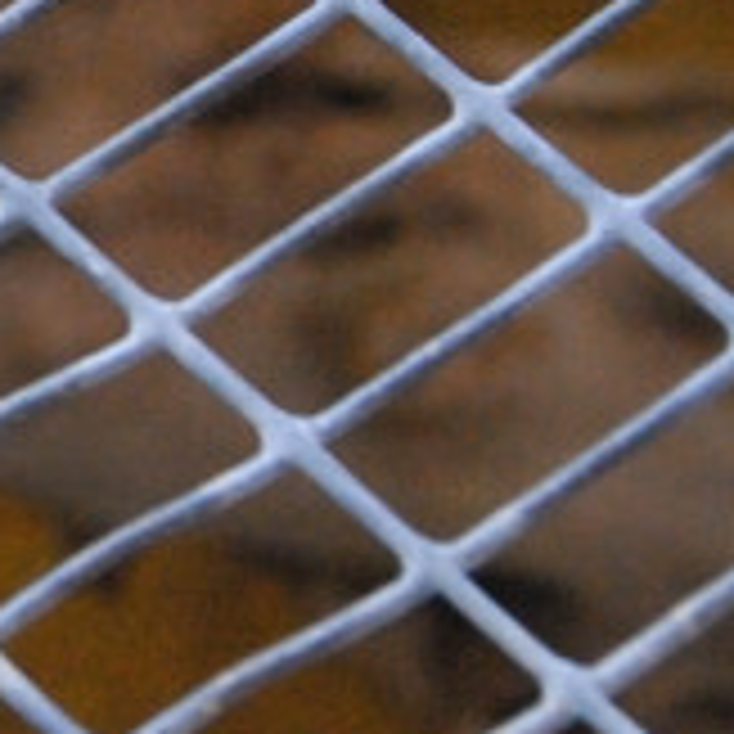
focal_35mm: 515
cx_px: -766
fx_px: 12355
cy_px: -155
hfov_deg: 3.4
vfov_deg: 3.4
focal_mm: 82
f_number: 8
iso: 1600
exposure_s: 1/45
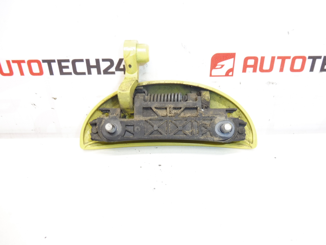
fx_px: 226
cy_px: 122
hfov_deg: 71.6
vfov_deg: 56.8
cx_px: 163
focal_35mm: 24
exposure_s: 1/60
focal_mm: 4.3
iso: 200
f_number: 3.5
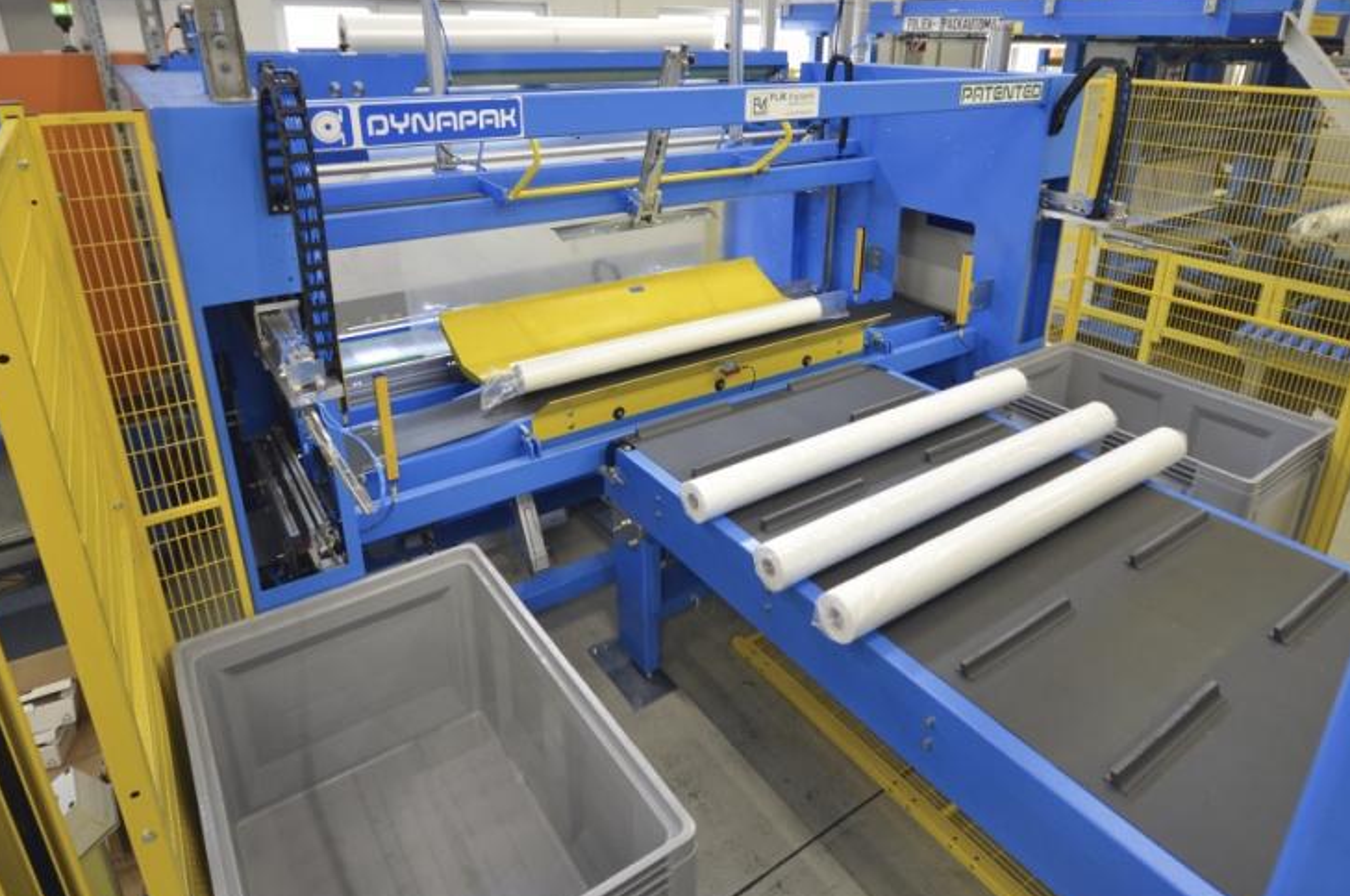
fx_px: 786
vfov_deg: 58.6
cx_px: 695
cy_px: 337
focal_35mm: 21
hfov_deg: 81.3
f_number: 4
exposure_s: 1/60
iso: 450
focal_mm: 10
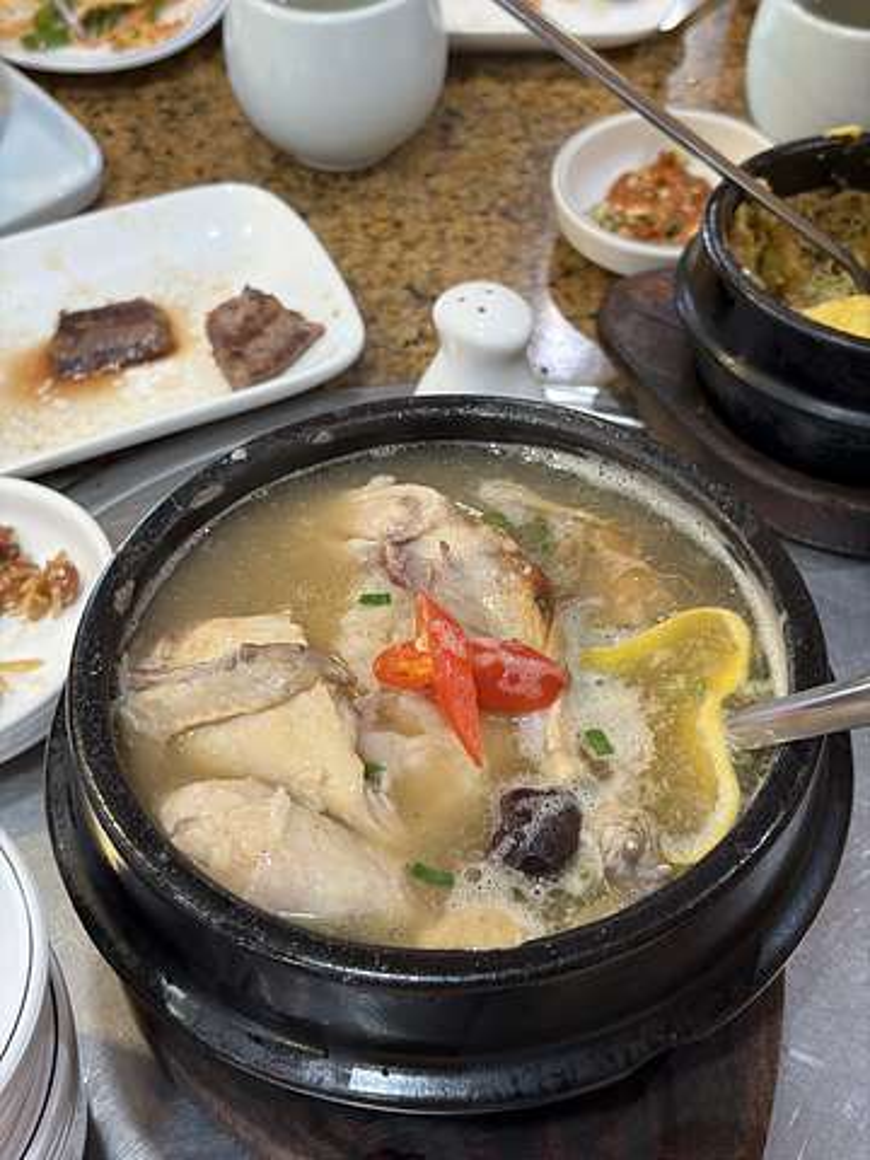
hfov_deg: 28.0
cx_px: 435
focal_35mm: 52
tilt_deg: -47.4
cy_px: 580
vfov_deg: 36.8
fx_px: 1743
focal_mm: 5.96
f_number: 1.6
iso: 100
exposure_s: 1/50
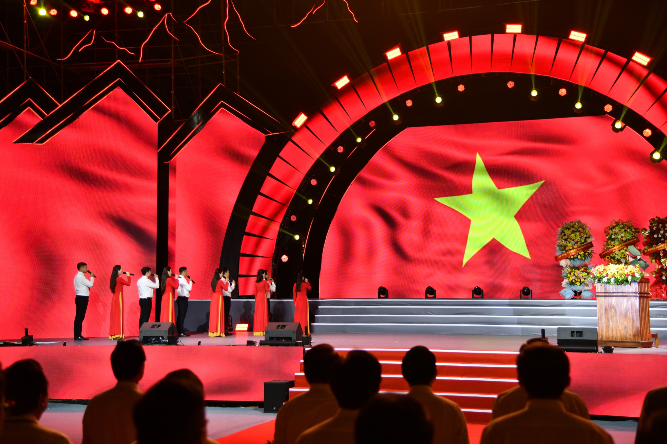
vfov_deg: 26.0
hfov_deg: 38.2
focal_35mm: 52
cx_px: 334
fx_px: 963
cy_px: 222
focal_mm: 52
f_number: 4
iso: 500
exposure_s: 1/60
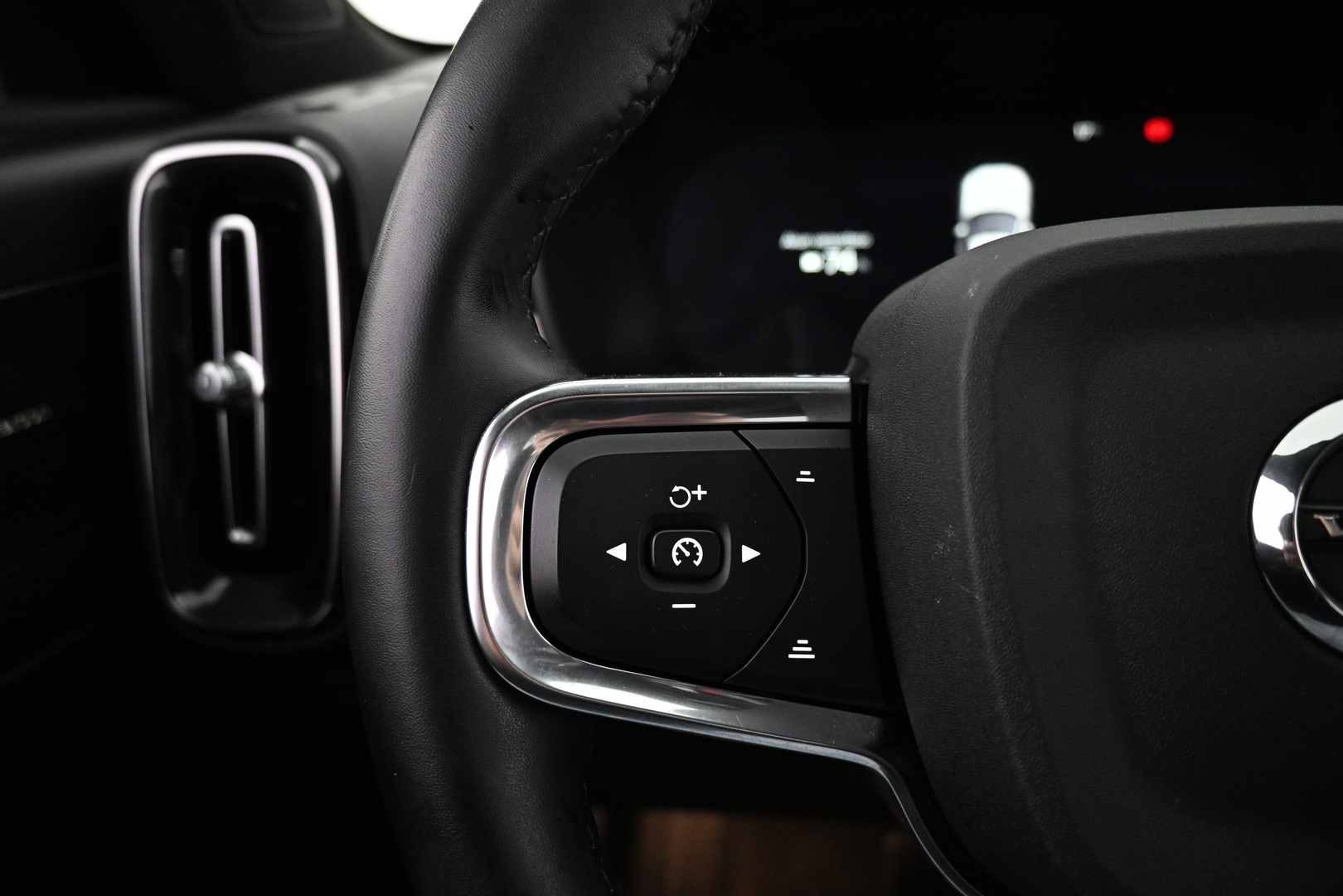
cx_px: 672
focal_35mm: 24
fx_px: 895
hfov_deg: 73.7
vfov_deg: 53.1
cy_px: 448
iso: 1600
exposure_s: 1/25
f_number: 3.5
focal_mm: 16
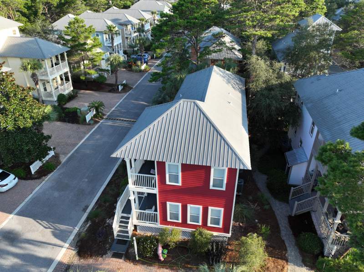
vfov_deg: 56.7
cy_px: 136
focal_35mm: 24
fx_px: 252
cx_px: 182
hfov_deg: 71.7
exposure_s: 1/640
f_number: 2.8
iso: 100
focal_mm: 12.29
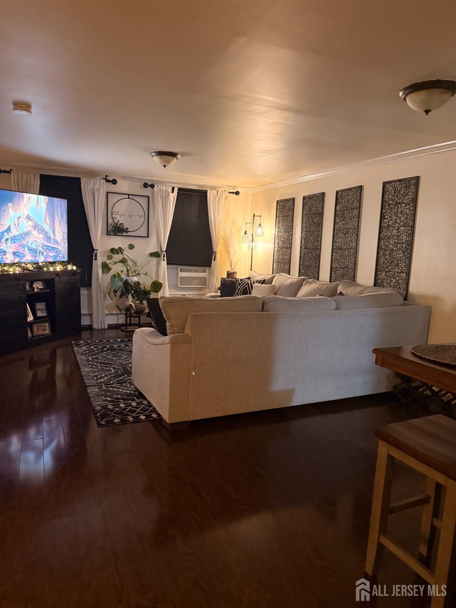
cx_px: 228
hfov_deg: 56.8
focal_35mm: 24
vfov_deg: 71.6
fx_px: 421
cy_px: 304
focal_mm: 6.76
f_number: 1.78
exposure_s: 1/30
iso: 1000
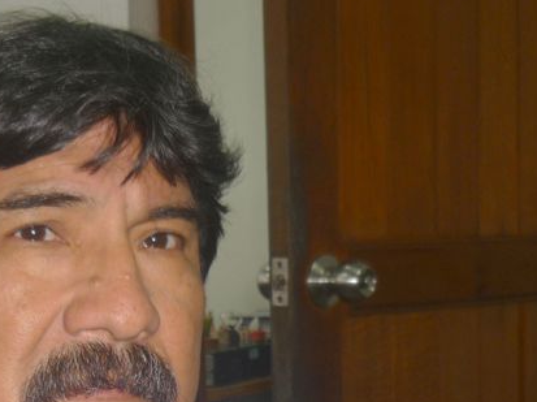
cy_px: 425
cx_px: 112
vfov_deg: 17.8
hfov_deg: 24.1
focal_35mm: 80
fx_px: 1240
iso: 100
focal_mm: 5.5
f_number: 2.8
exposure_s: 1/30
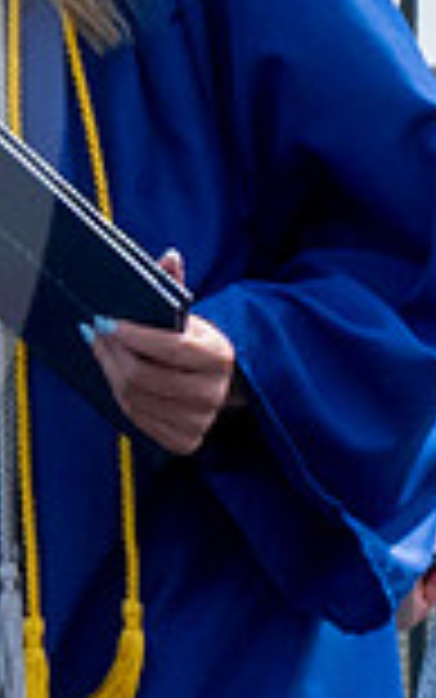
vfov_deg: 2.1
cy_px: -52
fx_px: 18595
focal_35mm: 979
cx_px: -1613
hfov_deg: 1.3
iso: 200
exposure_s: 1/250
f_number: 13
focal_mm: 70
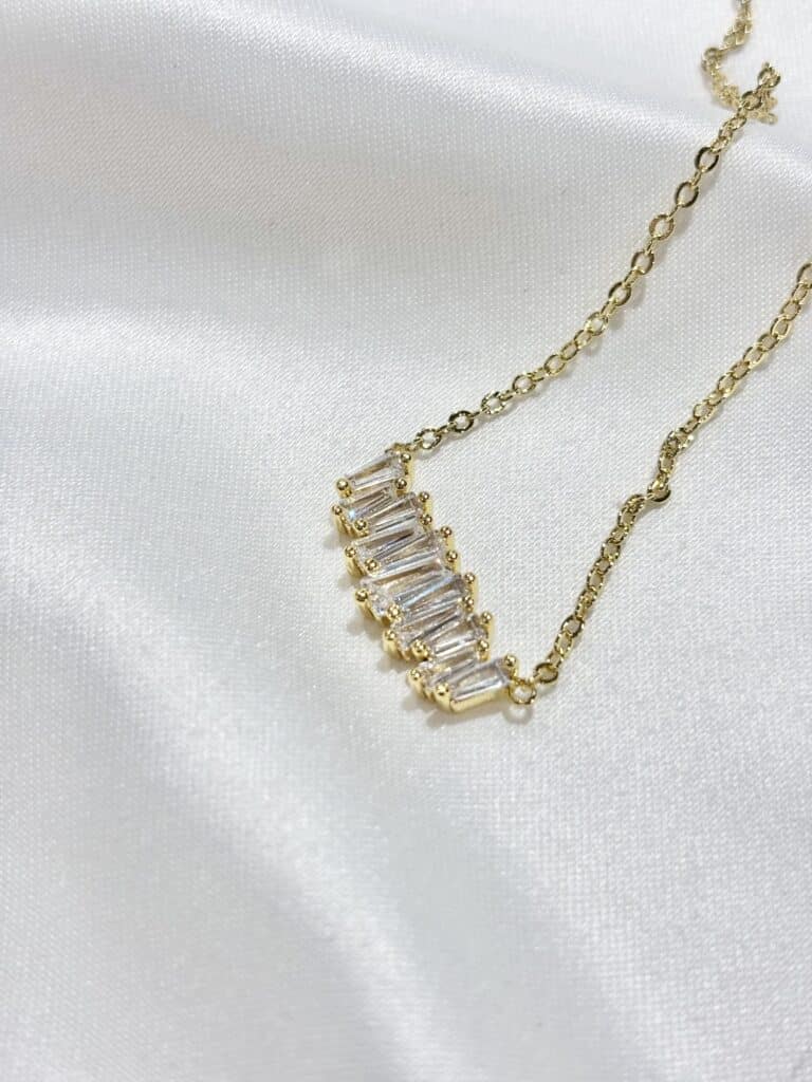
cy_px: 541
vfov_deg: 36.8
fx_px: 1626
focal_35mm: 52
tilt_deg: -47.5
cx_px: 406
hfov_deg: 28.0
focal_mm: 5.96
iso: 32
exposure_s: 1/349
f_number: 1.6
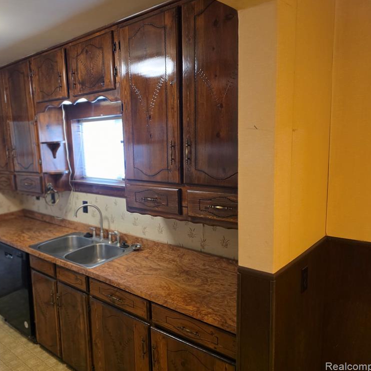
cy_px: 183
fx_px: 340
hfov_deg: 56.0
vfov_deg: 57.3
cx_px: 120
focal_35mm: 28
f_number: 1.7
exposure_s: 1/120
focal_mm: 6.3
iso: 400
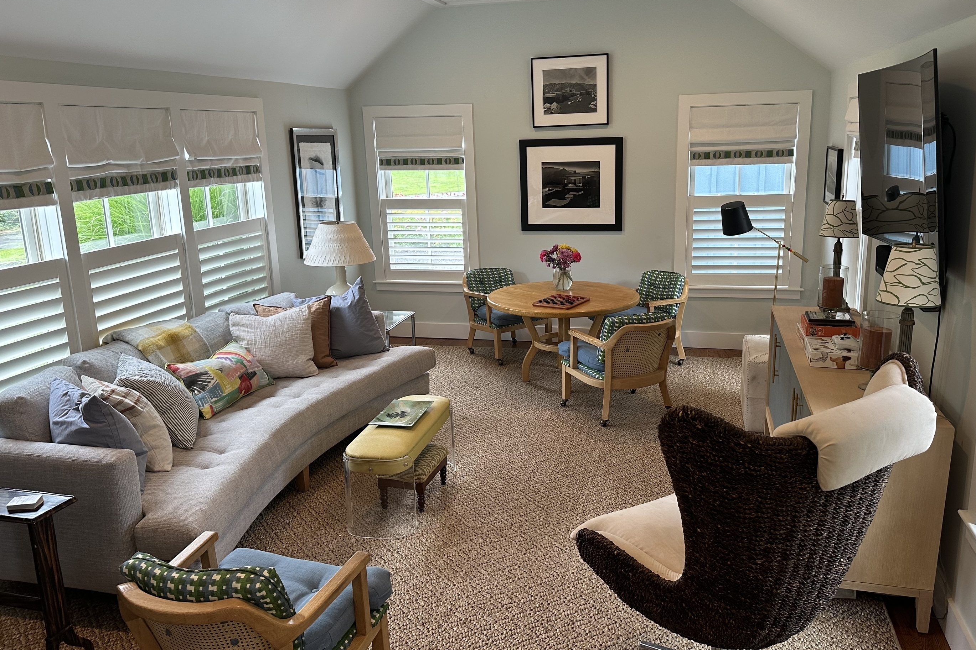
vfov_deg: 46.4
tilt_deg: -12.2
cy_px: 308
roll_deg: +1.1
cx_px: 519
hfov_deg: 65.4
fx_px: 759
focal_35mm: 28
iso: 125
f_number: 1.78
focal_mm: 6.86
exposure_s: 1/120
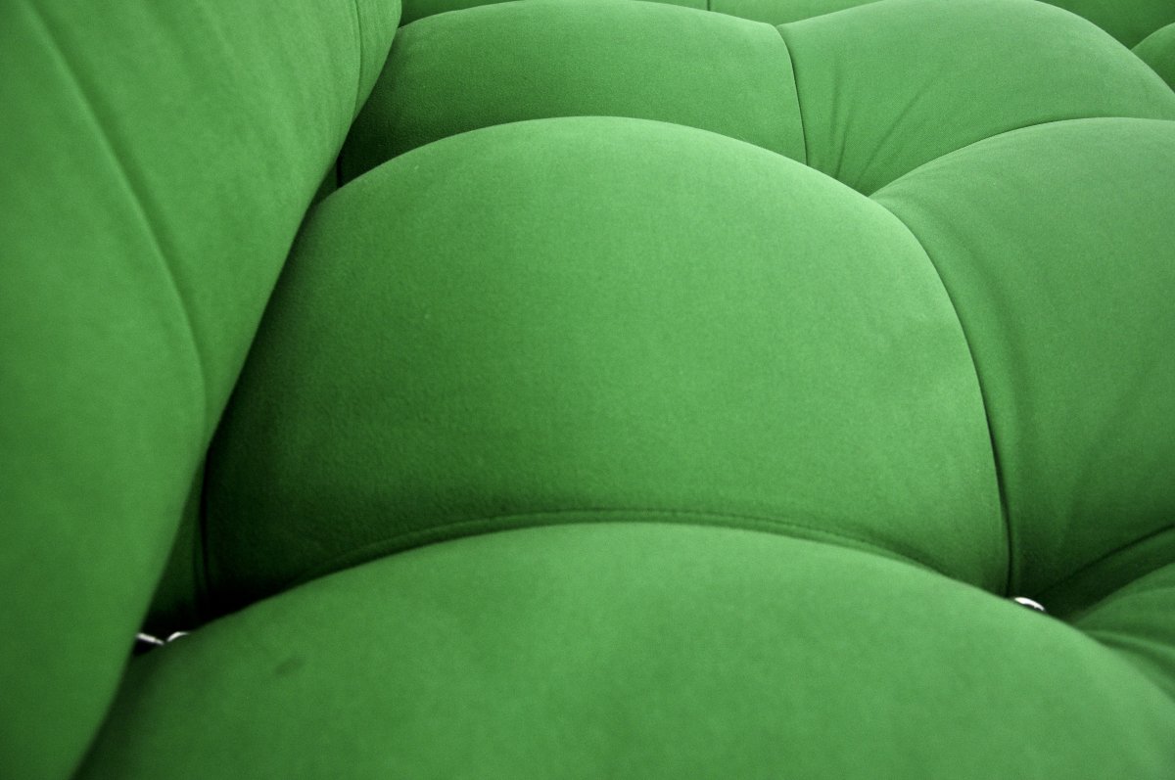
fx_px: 880
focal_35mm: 27
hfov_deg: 67.4
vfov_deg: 47.8
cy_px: 390
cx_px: 588
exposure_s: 1/30
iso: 250
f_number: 5.6
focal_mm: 18
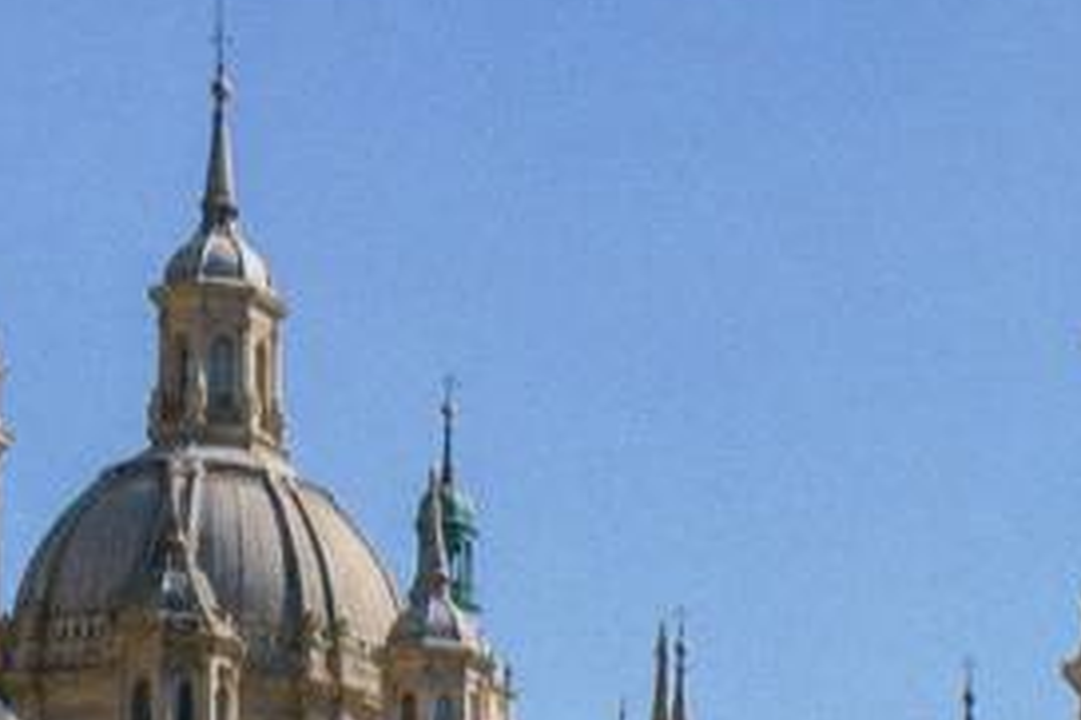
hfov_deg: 10.9
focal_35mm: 180
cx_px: 1685
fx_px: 5402
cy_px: 1134
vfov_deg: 7.5
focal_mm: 49
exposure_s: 1/800
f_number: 5.6
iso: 200
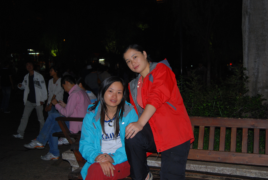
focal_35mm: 42
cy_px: 90
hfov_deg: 46.4
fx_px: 313
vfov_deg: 32.0
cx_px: 134
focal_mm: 28
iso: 200
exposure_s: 1/60
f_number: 4.2
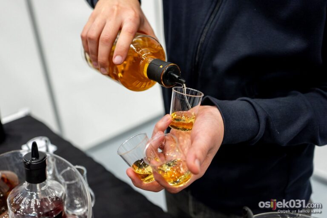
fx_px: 318
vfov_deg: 37.9
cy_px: 109
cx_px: 164
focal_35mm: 35
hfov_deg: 54.4
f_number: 2.8
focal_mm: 35
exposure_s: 1/100
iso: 1000
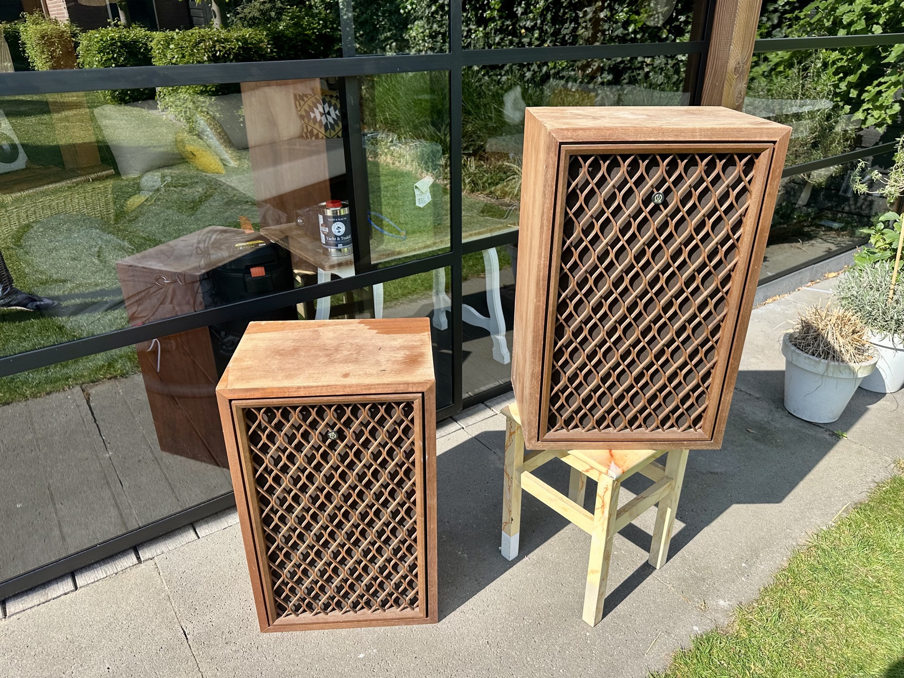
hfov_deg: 71.6
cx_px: 452
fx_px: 627
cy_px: 339
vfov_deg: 56.8
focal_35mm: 24
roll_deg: +0.7
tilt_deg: -26.7
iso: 80
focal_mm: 6.86
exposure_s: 1/1433
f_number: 1.78
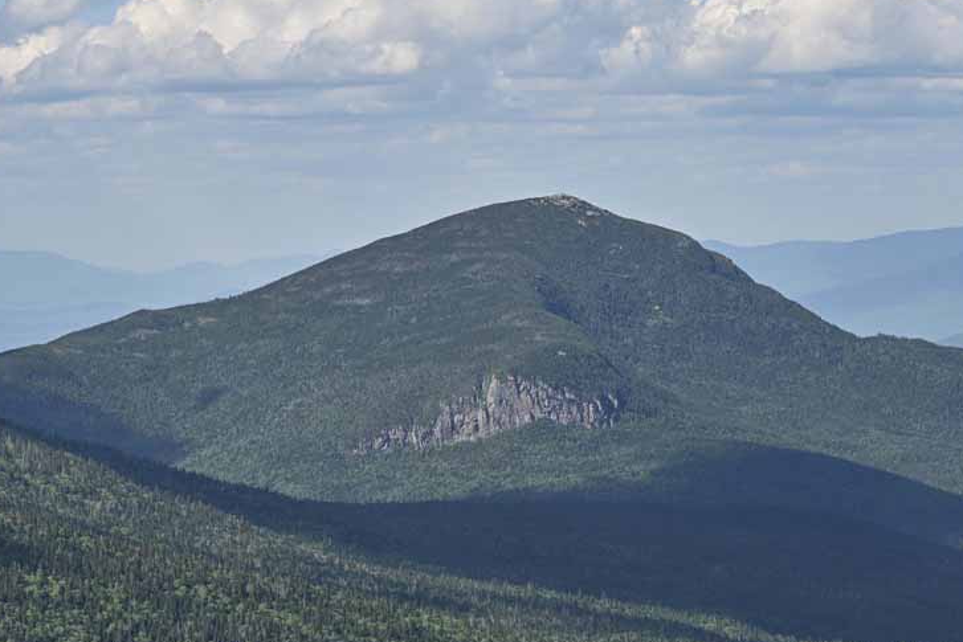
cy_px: 316
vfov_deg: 10.4
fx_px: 3531
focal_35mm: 132
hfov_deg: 15.5
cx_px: 472
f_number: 5.6
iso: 64
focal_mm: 120
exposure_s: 1/640
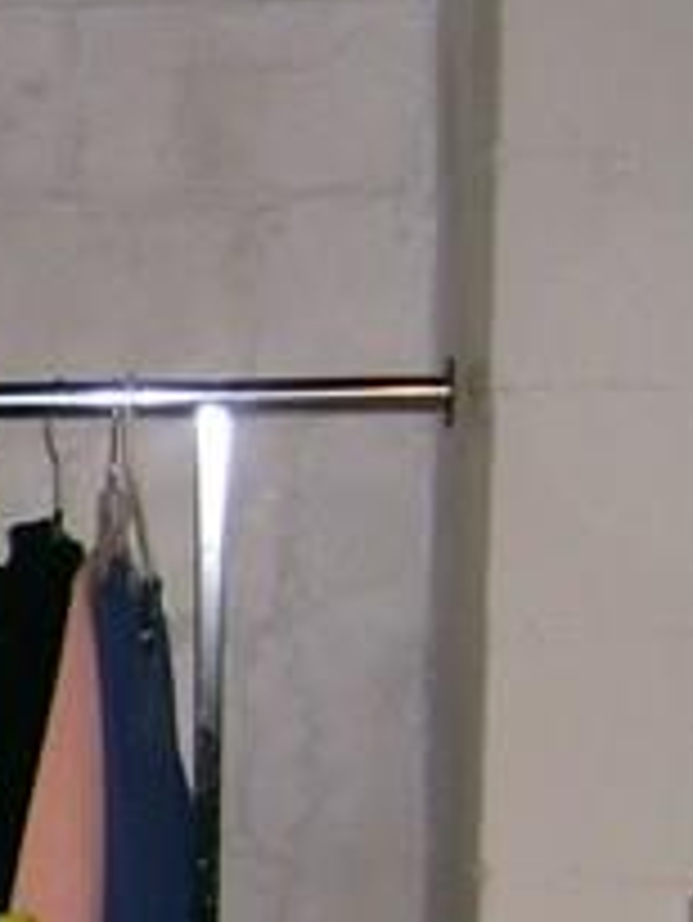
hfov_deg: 7.3
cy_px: 1039
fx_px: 4666
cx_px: -1580
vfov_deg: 11.1
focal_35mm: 175
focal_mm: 5.8
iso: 100
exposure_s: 1/45
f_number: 2.8
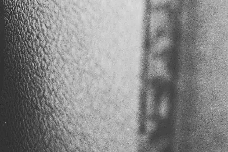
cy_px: -209
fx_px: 1140
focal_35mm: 180
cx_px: -229
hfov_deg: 10.5
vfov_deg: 7.2
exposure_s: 1/400
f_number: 1.4
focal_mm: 35
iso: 400
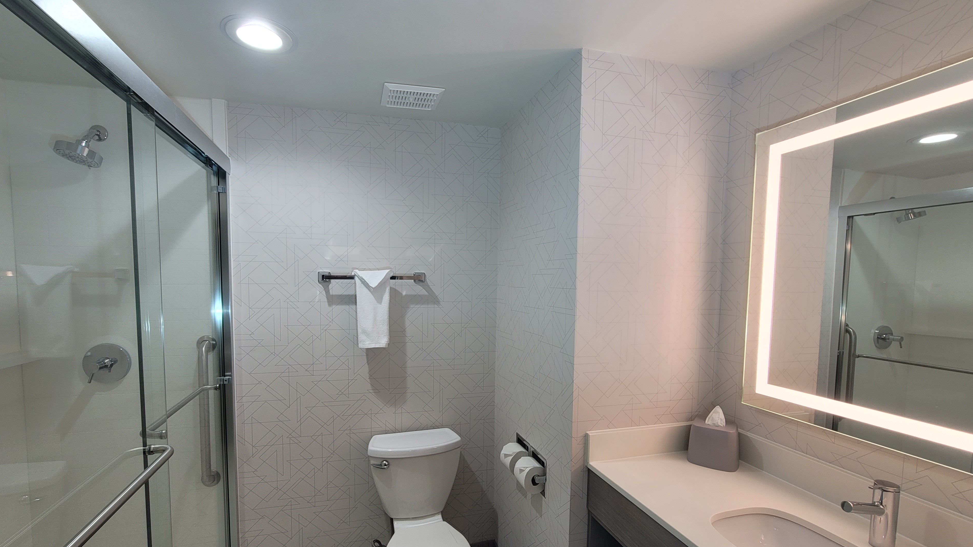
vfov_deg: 70.2
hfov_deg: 102.9
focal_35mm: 15
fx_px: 387
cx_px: 460
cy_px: 311
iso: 64
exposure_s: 1/60
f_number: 2.2
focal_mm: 2.2
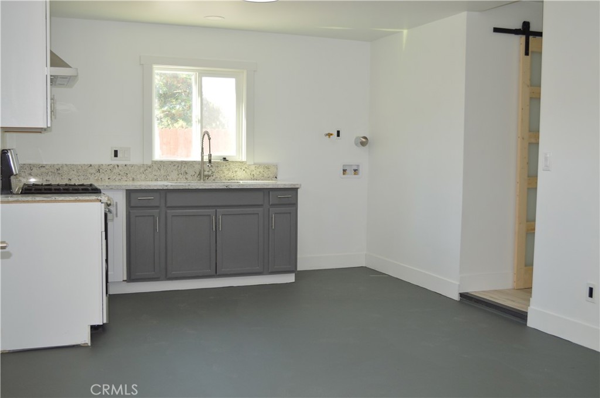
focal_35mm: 39
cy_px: 199
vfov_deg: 34.1
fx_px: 649
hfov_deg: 49.6
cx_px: 300
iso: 400
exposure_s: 1/100
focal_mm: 26
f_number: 4.2
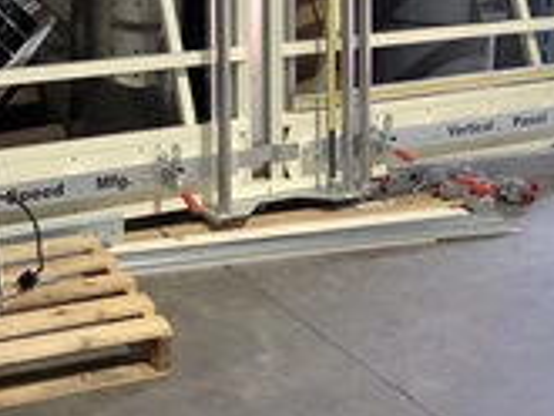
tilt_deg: -10.7
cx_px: 181
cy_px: -37
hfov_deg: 25.8
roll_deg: -1.7
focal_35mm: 75
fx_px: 1201
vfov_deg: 18.9
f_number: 2.4
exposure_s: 1/60
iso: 320
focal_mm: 3.3
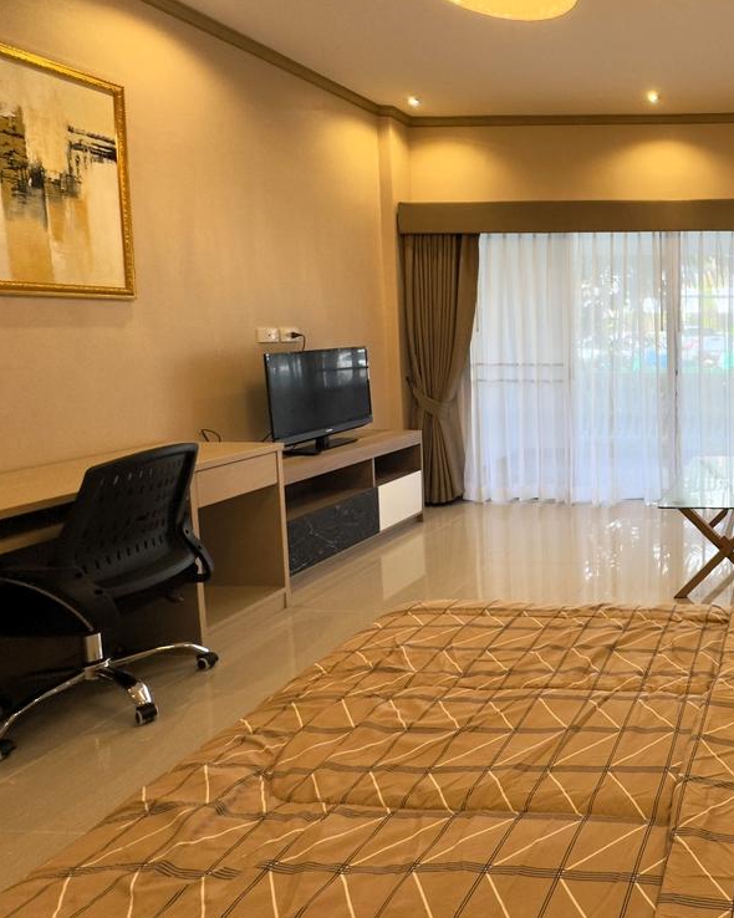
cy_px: 371
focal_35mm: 23
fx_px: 625
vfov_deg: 71.9
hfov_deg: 47.8
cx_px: 768
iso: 64
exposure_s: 1/99
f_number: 2.2
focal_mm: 2.22
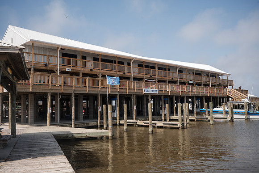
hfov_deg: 54.4
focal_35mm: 35
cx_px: 130
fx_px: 252
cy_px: 86
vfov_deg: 37.9
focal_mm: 35
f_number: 10
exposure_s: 1/500
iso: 200
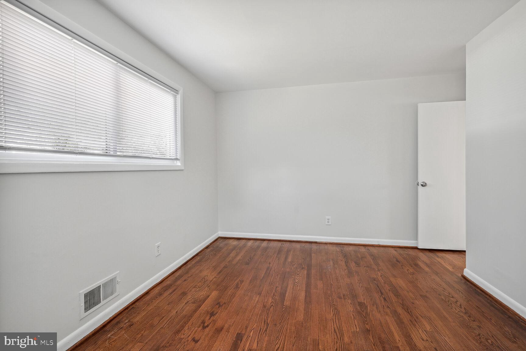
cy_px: 176
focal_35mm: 16
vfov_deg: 73.7
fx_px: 234
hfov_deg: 96.7
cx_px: 263
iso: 200
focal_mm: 16
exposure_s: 1/1.25
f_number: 9
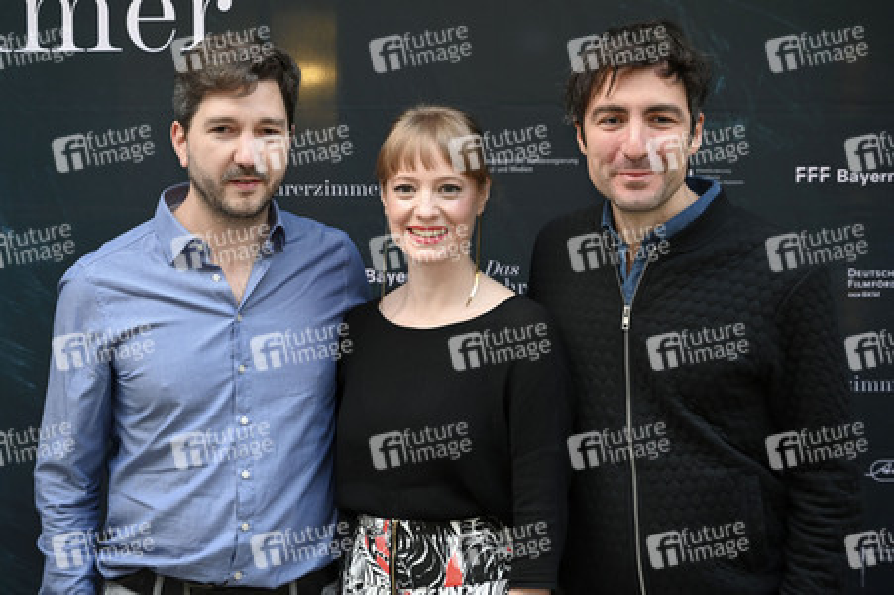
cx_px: 447
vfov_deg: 18.2
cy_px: 298
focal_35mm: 75
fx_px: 1861
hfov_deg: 27.0
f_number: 2.8
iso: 640
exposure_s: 1/100
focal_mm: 75
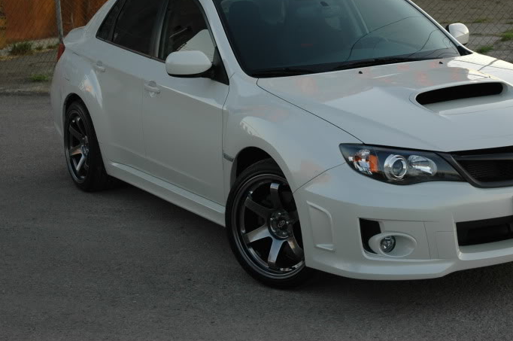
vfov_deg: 17.2
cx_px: 301
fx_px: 1121
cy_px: 89
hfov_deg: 25.7
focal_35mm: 79
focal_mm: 35
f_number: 4.2
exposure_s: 1/60
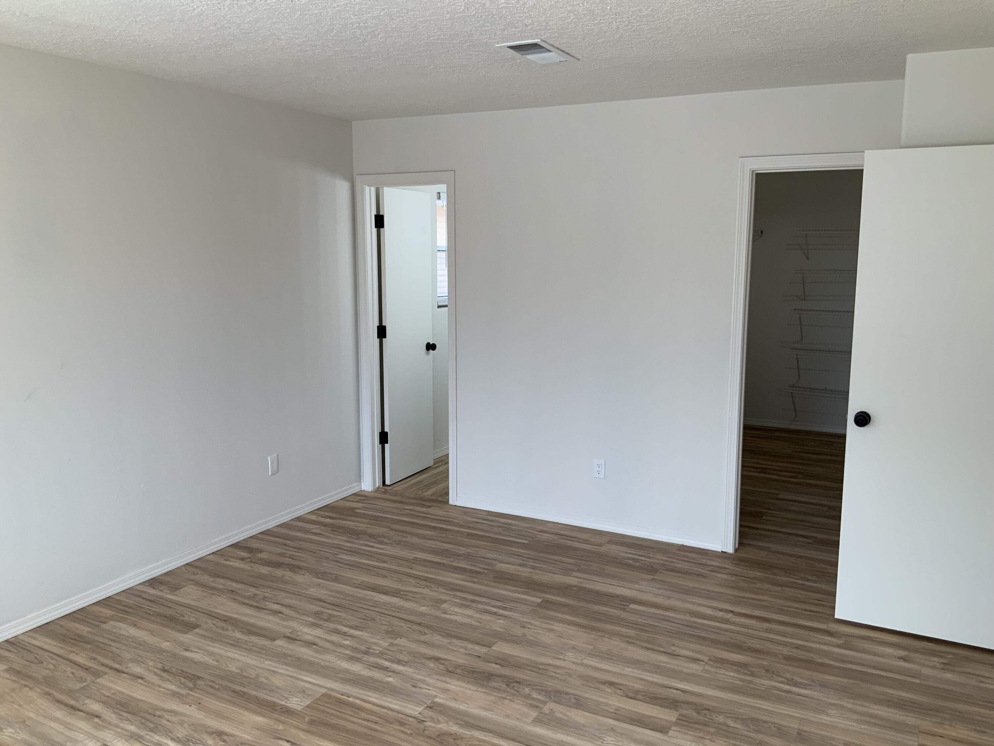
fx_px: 833
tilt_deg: -9.0
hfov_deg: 61.7
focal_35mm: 29
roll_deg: +0.2
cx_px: 497
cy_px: 373
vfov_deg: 48.2
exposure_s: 1/120
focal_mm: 3
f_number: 1.8
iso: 50
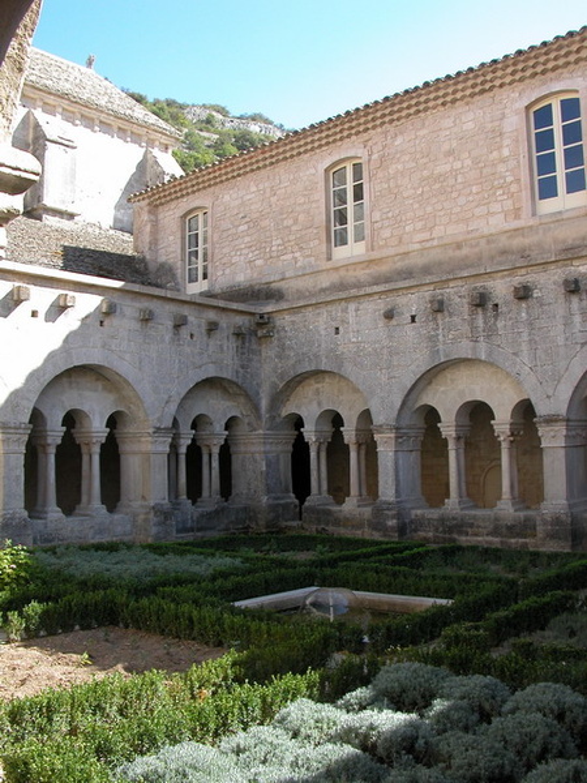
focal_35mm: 35
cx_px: 294
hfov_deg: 40.7
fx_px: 791
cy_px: 392
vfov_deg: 52.6
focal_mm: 8.9
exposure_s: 1/175
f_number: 4.5
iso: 100
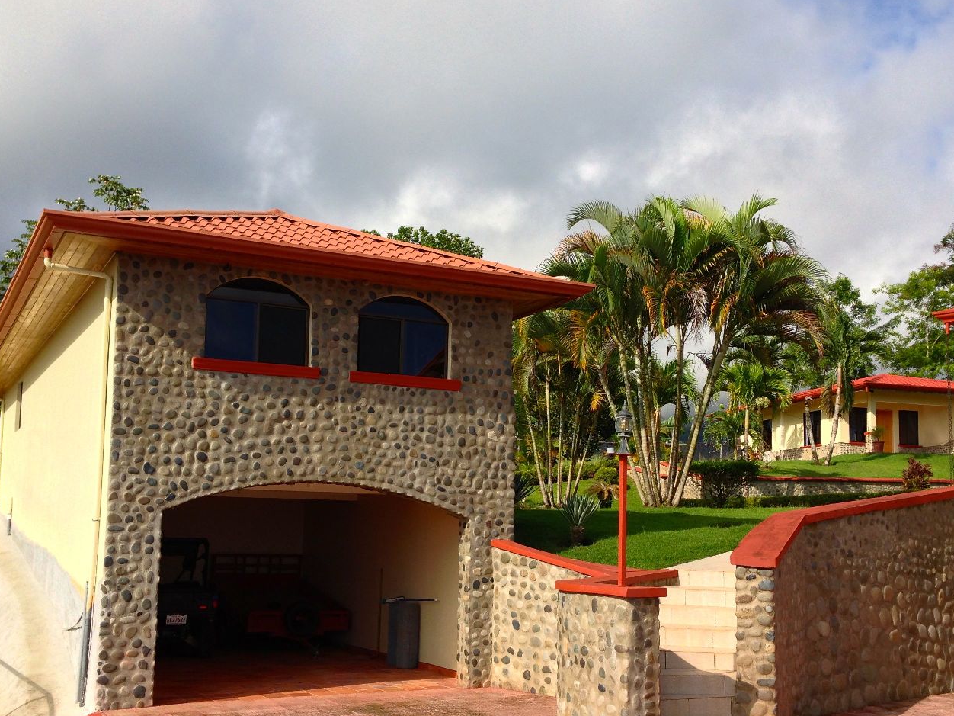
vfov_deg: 33.5
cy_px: 428
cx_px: 495
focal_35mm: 43
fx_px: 1185
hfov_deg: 43.8
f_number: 2.4
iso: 50
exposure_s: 1/1506
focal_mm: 4.13
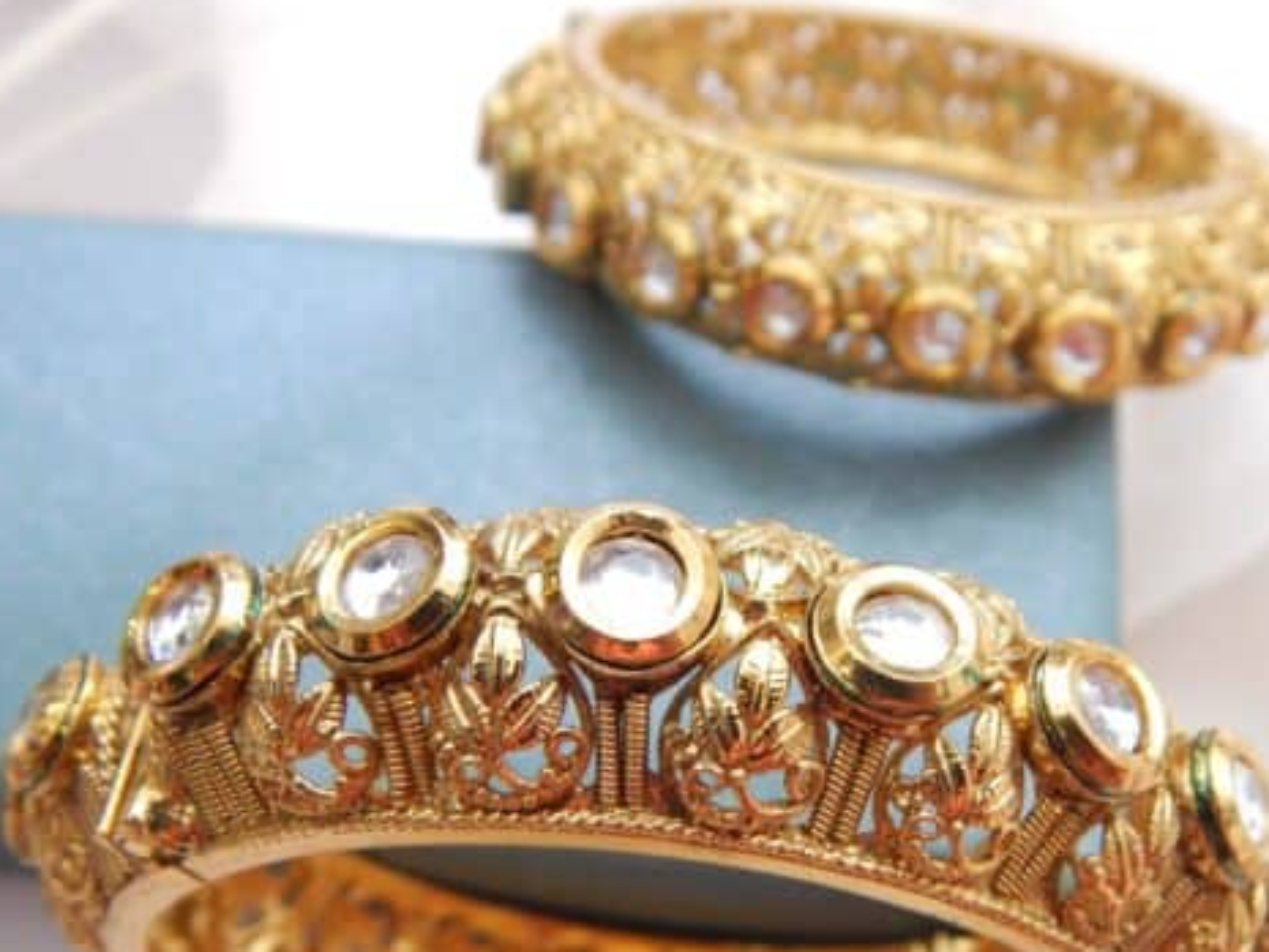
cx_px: 750
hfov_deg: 46.6
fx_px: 1467
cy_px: 554
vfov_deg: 35.9
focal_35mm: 40
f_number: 3.2
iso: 400
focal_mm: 5.6
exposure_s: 1/13
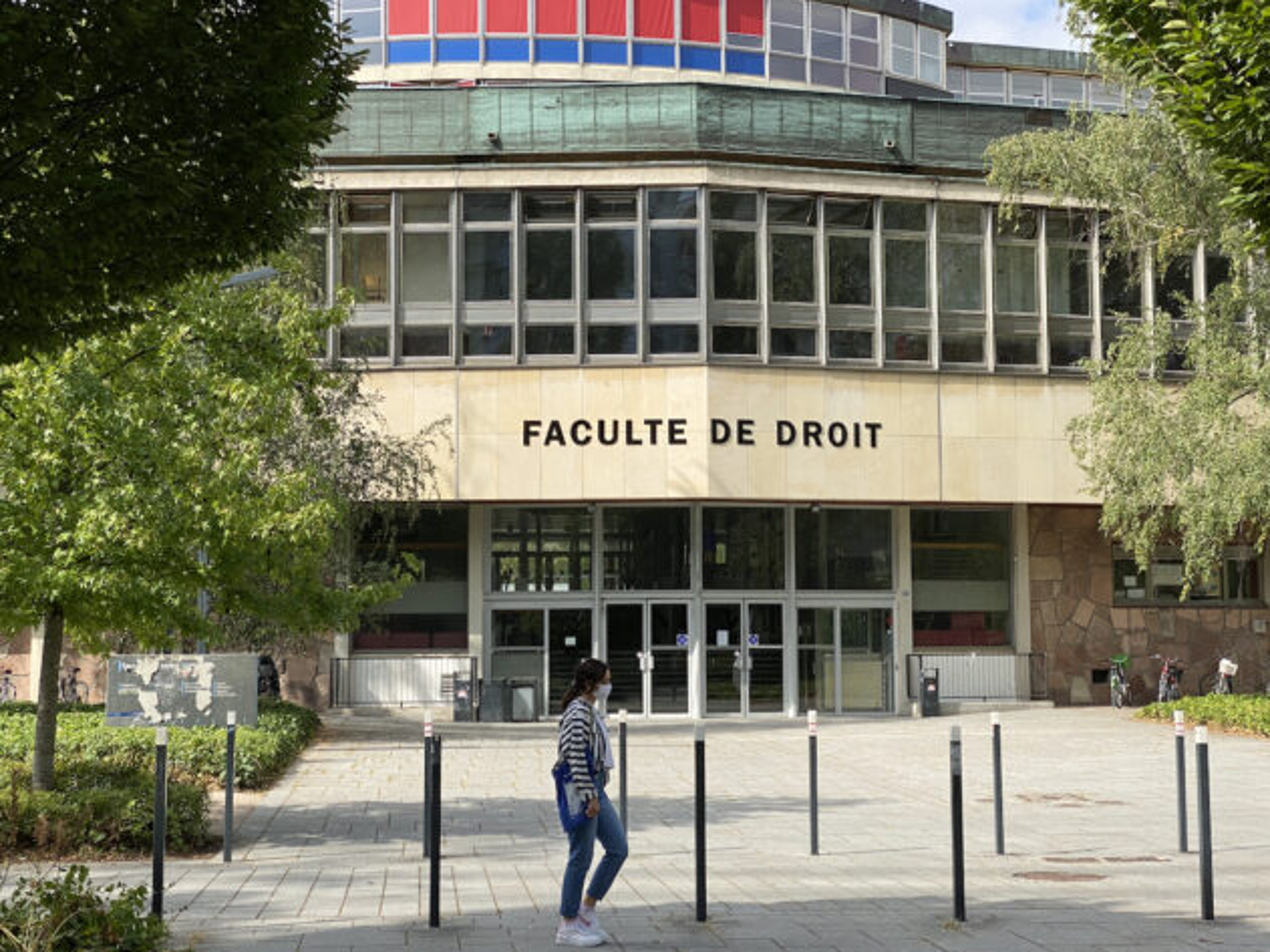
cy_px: 485
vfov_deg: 26.6
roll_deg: -2.6
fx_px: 2017
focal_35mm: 55
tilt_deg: +4.1
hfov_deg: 34.9
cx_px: 655
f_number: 2
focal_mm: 6
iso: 20
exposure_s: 1/1065
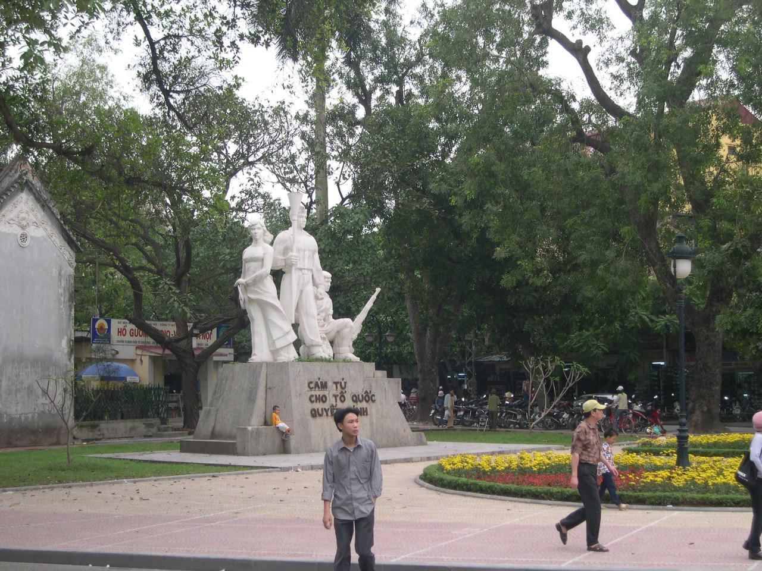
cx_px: 381
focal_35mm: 62
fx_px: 1365
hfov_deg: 31.2
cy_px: 286
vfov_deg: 23.7
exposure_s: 1/202
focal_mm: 13.2
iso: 100
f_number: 3.5
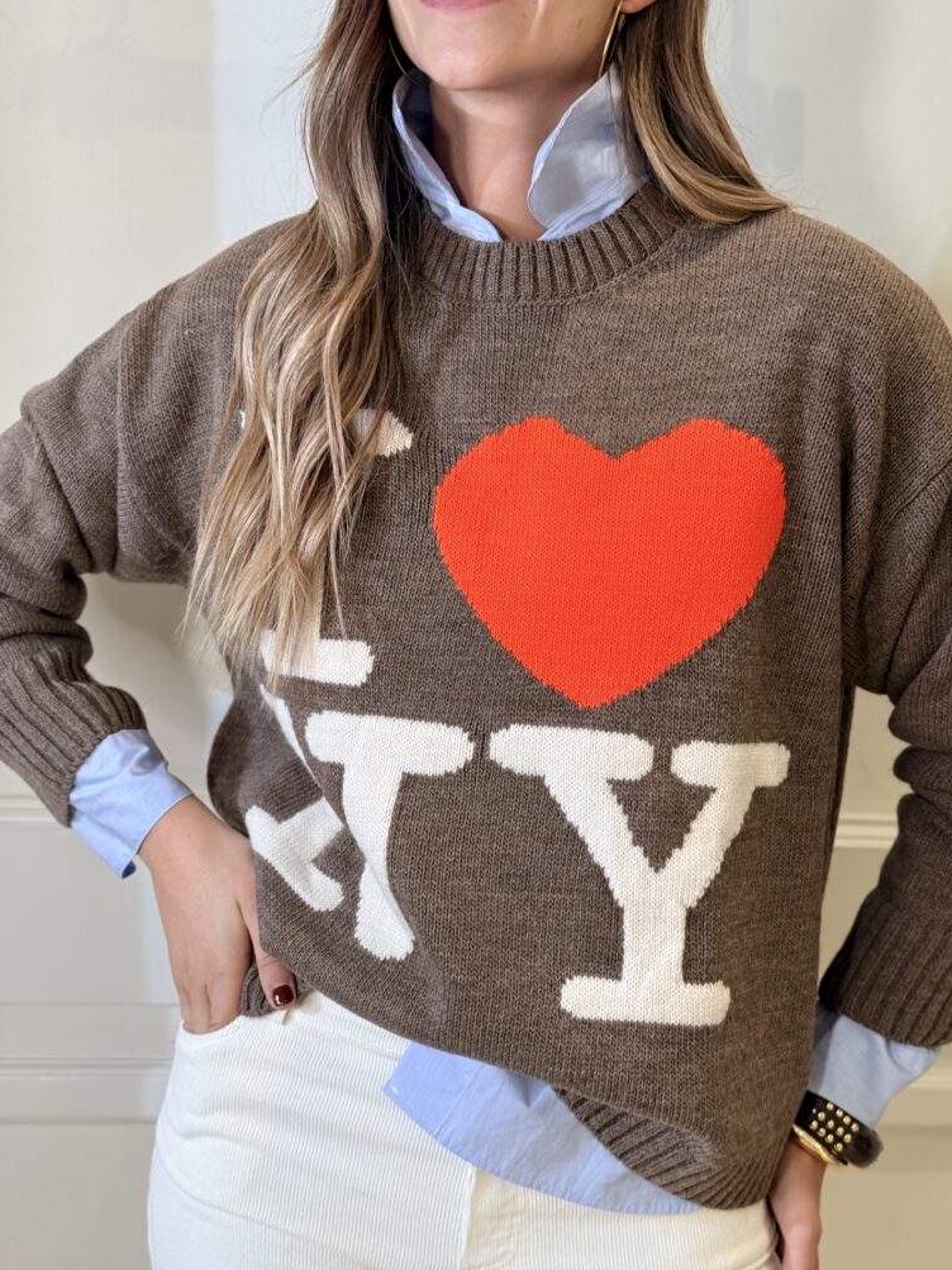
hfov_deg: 29.7
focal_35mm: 49
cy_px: 633
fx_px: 1797
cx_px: 473
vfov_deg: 38.9
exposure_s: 1/100
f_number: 1.78
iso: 80
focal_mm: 6.76
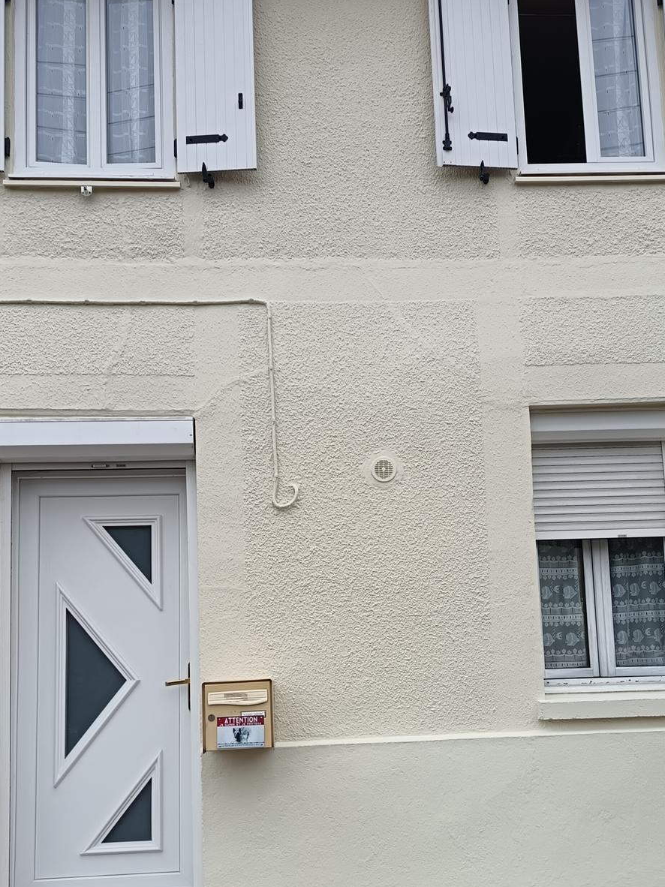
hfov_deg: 36.8
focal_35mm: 39
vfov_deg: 47.6
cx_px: 359
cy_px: 537
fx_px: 999
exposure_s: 1/135
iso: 100
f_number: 1.75
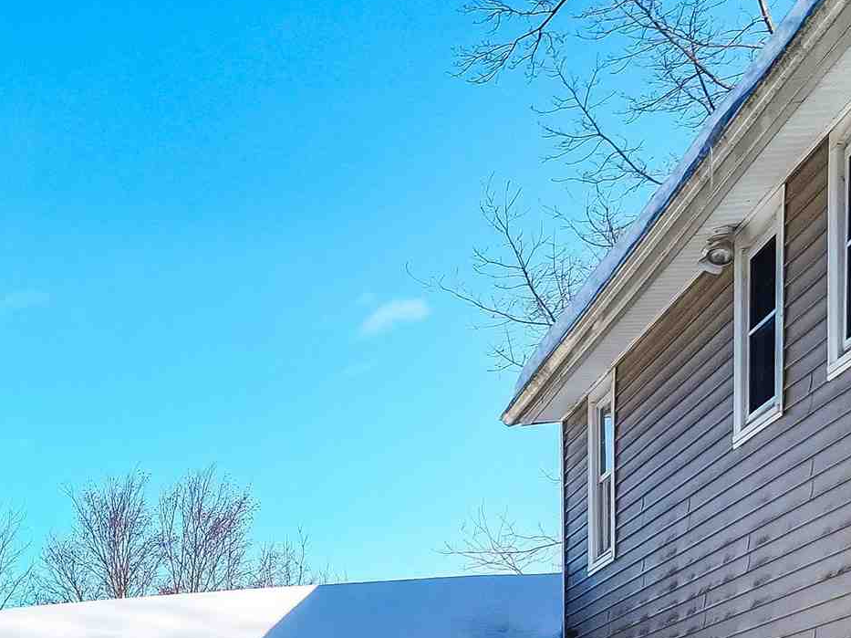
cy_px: 920
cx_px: -542
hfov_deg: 20.1
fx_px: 1941
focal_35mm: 79
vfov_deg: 17.1
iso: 100
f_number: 2.8
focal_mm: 12.29
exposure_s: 1/1600
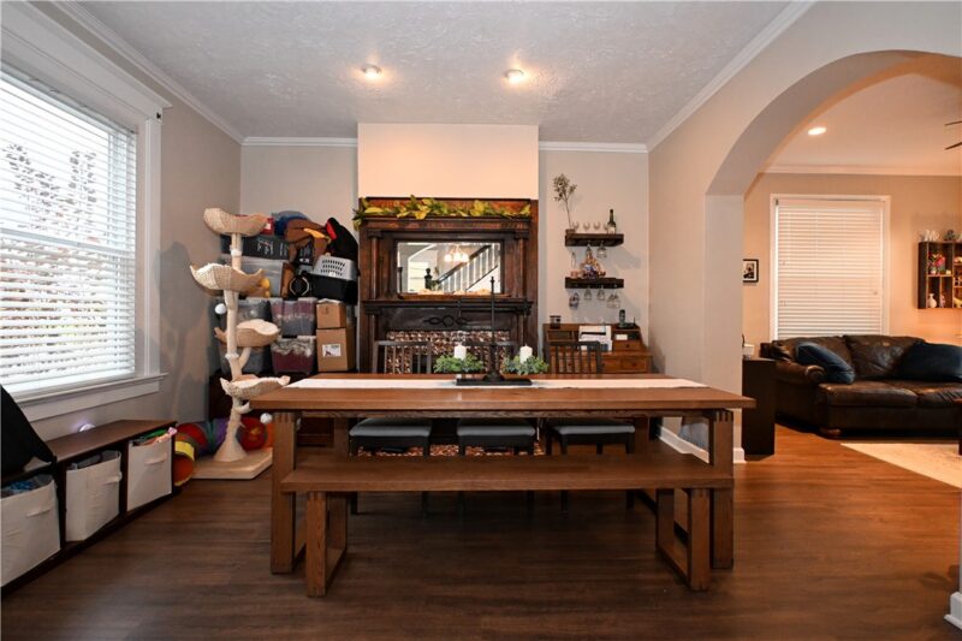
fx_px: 481
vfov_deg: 67.4
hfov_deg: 90.0
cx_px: 481
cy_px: 320
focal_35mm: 18
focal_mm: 12
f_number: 6.3
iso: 2000
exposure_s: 1/30
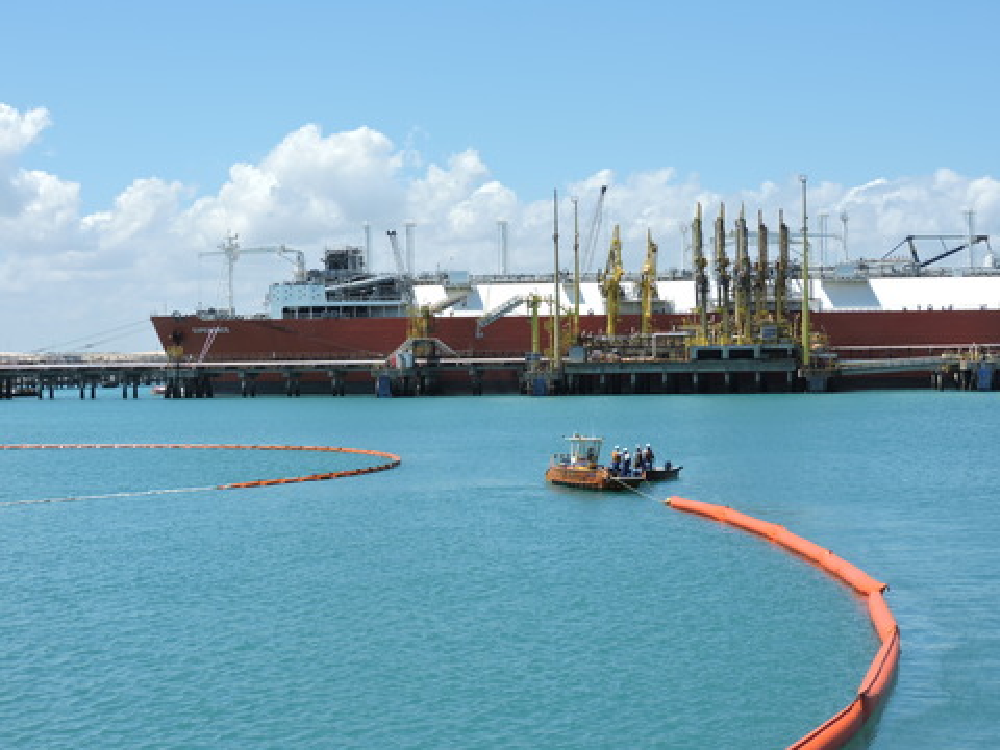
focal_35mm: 60
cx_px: 500
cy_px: 375
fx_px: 1733
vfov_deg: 24.4
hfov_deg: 32.2
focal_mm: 10.7
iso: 100
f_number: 3.7
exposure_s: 1/1000
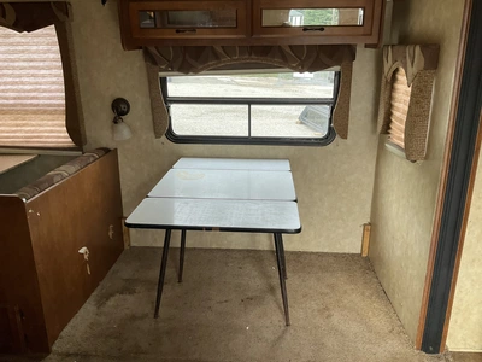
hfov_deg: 61.7
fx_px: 404
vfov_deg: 48.2
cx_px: 241
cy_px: 181
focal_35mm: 29
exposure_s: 1/85
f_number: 1.8
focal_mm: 3
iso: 64
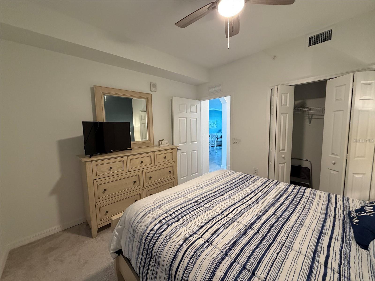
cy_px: 140
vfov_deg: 85.7
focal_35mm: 14
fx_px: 152
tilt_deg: -5.0
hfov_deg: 102.1
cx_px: 188
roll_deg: +1.3
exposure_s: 1/60
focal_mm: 2.22
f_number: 2.2
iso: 320
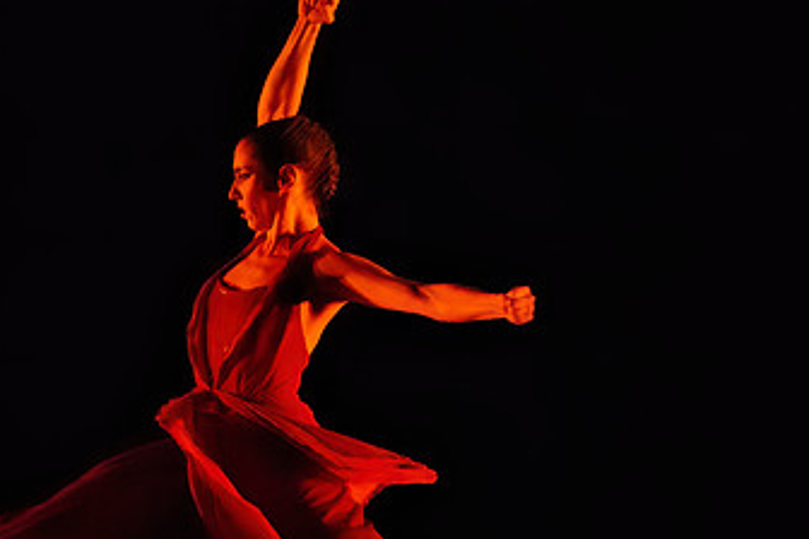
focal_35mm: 711
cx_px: 502
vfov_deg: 1.9
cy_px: 352
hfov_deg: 2.9
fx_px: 15977
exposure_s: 1/400
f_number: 5.6
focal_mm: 358
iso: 25600
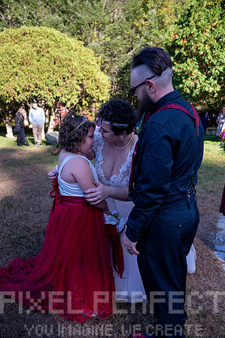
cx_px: 112
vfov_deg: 65.5
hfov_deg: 46.3
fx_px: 263
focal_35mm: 28
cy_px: 169
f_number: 4
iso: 5600
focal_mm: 28
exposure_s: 1/8000
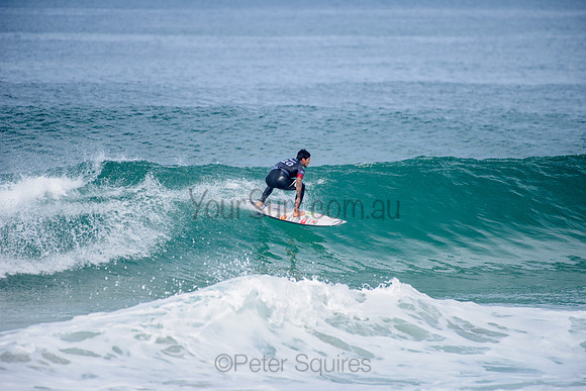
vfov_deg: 2.8
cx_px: 293
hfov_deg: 4.1
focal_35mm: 500
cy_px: 196
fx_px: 8140
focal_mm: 500
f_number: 5.6
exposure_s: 1/2000
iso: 250
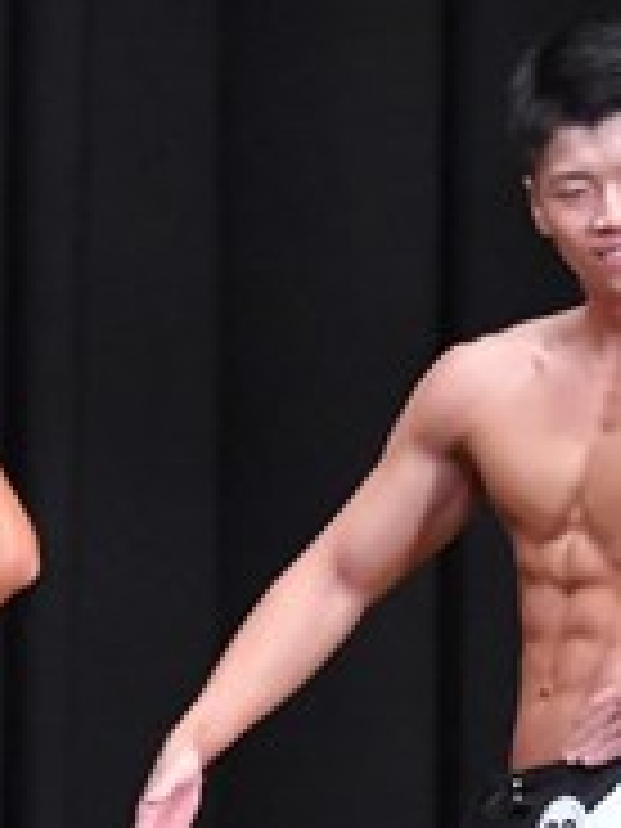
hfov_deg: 1.8
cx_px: -533
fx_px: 19566
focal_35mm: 818
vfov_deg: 2.4
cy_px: 904
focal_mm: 135
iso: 8000
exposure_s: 1/400
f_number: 5.6
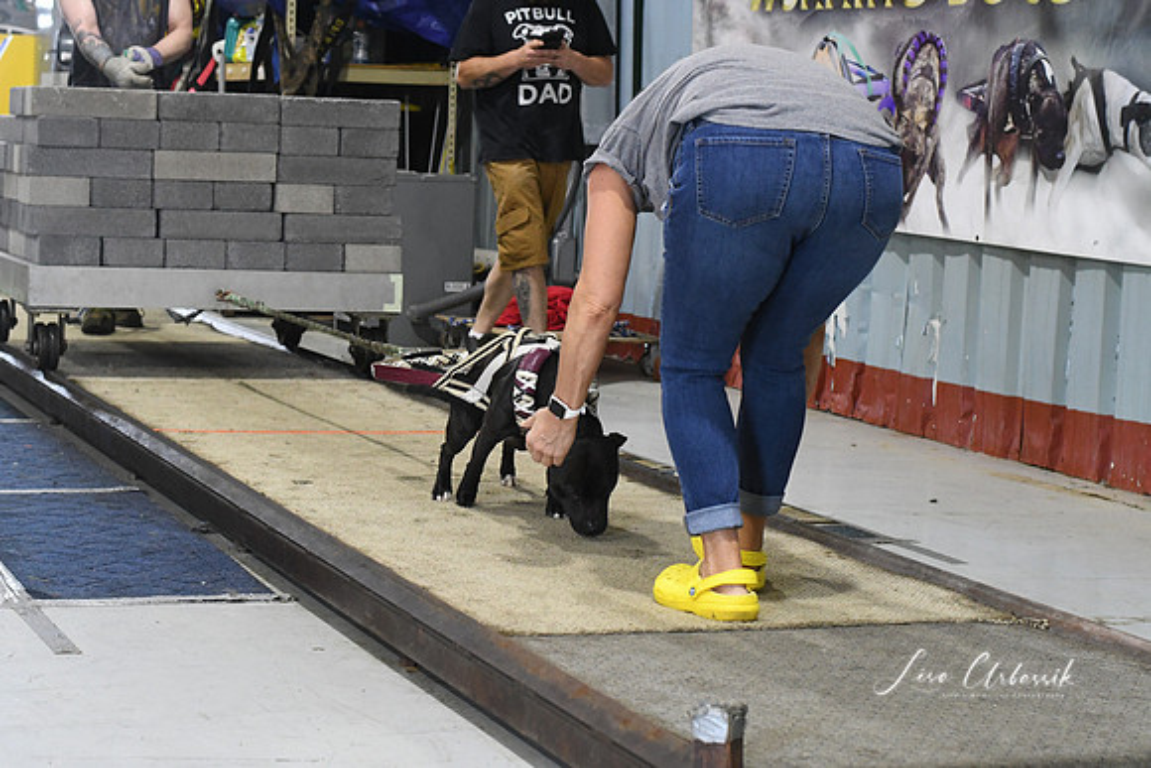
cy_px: 384
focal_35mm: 75
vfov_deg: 18.2
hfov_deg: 27.0
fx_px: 2398
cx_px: 576
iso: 4000
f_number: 5
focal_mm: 50
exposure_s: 1/320
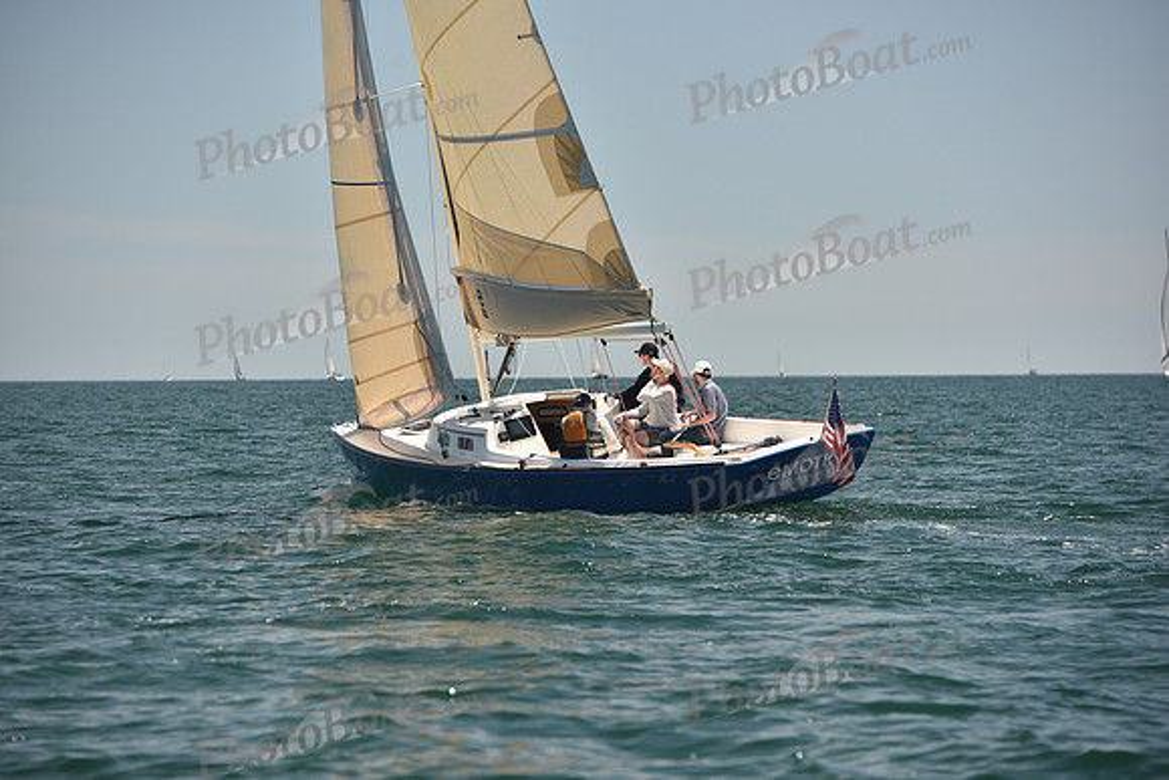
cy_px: 390
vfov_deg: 7.9
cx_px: 584
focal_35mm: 175
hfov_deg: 11.7
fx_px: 5684
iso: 250
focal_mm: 175
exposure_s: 1/800
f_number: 5.6
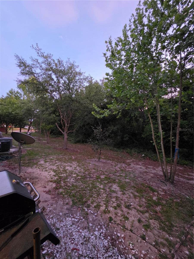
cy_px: 130
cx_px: 97
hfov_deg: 89.9
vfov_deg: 106.2
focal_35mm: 13
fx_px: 97
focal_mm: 2.2
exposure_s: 1/60
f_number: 1.9
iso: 640
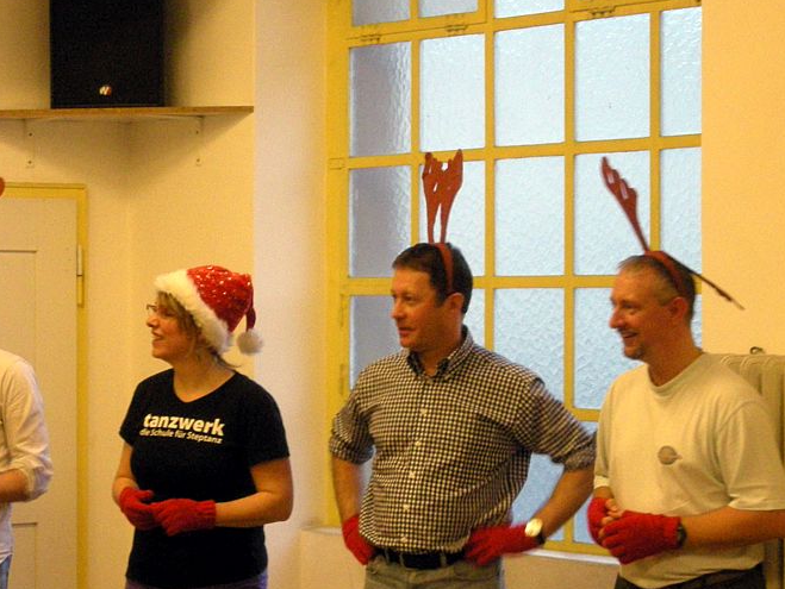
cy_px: 271
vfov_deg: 12.2
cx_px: 315
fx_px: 2768
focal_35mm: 122
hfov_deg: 16.1
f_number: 4.4
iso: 400
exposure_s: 1/11.3
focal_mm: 15.3
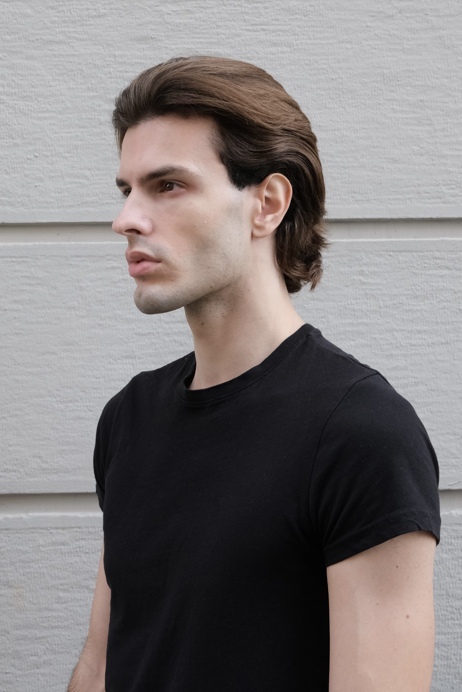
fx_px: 770
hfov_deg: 33.4
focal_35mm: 40
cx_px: 231
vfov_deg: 48.5
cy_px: 346
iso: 1600
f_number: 9
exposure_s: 1/320
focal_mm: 26.6
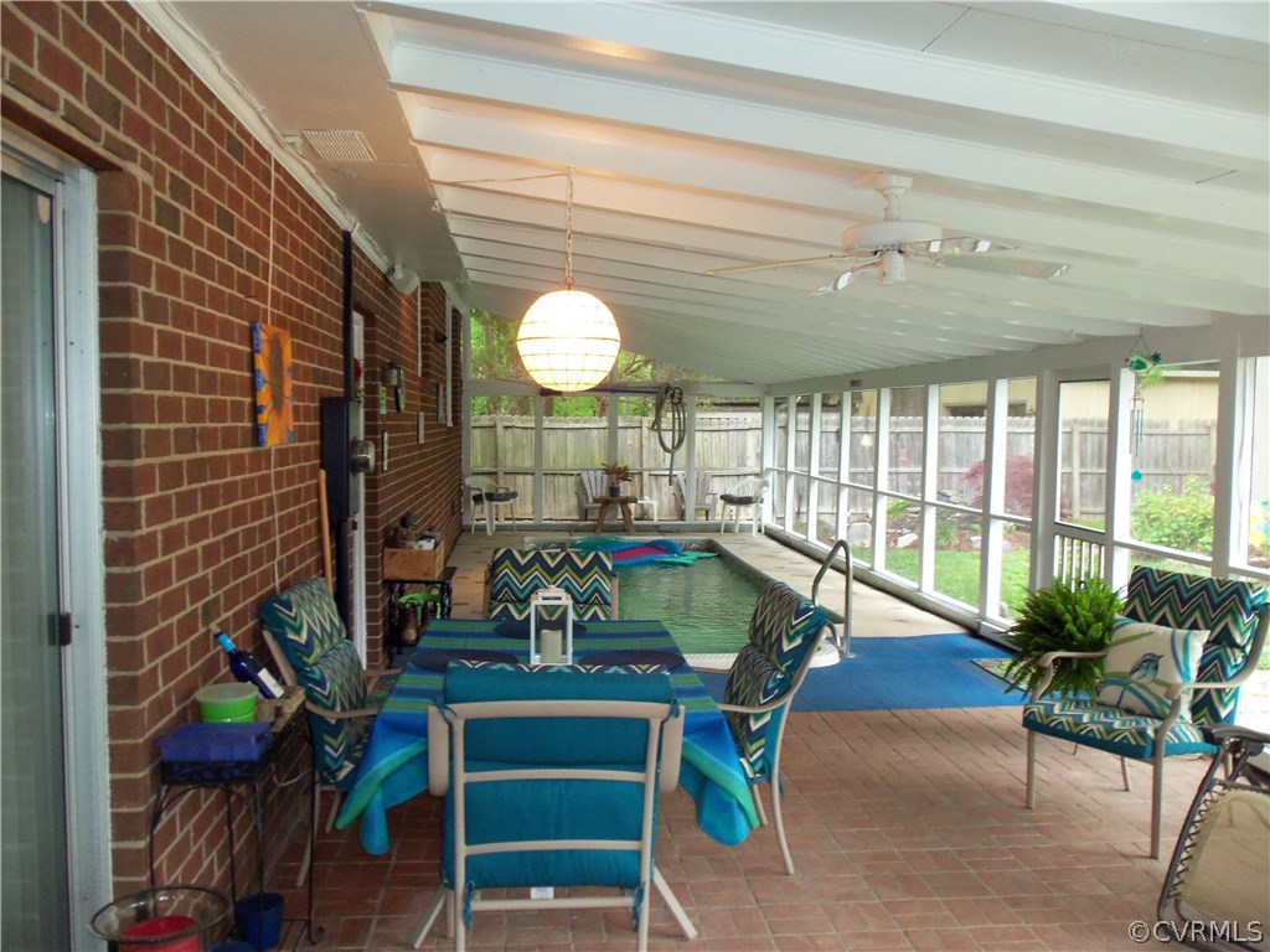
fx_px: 1064
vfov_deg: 48.2
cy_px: 476
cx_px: 635
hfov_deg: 61.7
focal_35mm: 29
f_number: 3.4
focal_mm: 5.2
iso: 160
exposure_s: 1/30
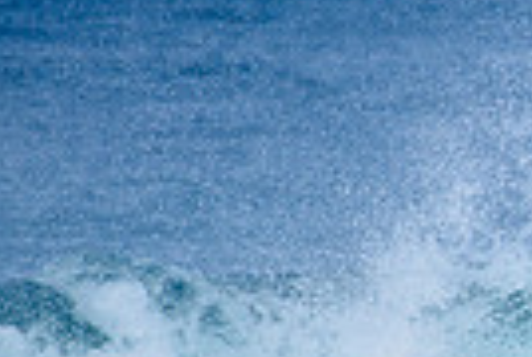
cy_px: 454
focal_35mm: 2157
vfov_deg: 0.6
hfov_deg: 1.0
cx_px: 889
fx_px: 31947
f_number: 5.6
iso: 200
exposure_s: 1/2000
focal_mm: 500
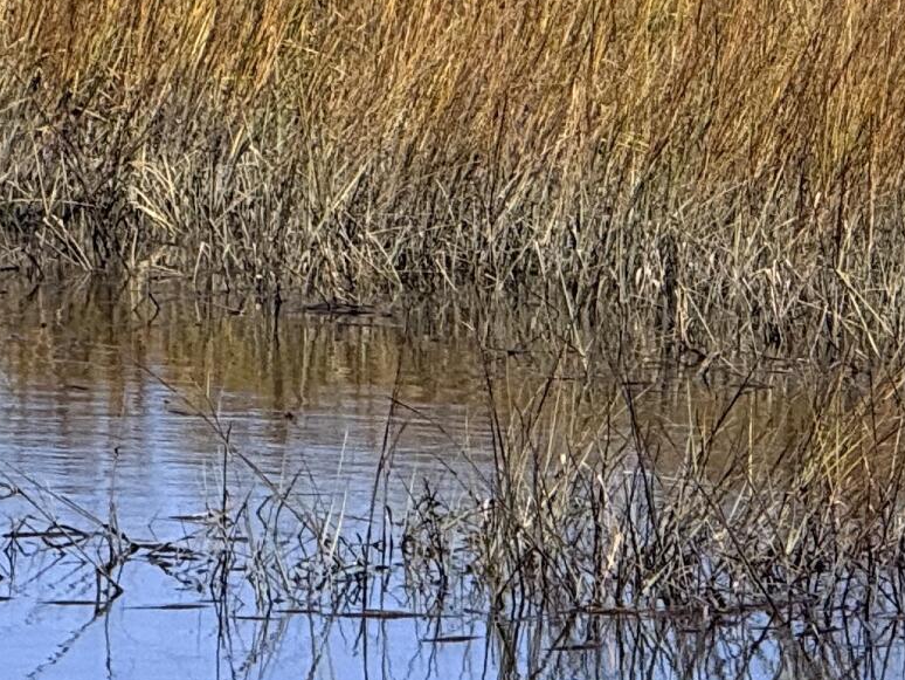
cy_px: -384
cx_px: 1586
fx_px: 12161
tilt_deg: +1.0
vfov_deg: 3.2
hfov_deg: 4.2
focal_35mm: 465
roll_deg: -2.2
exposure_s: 1/2439
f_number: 2.8
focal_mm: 15.66
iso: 50
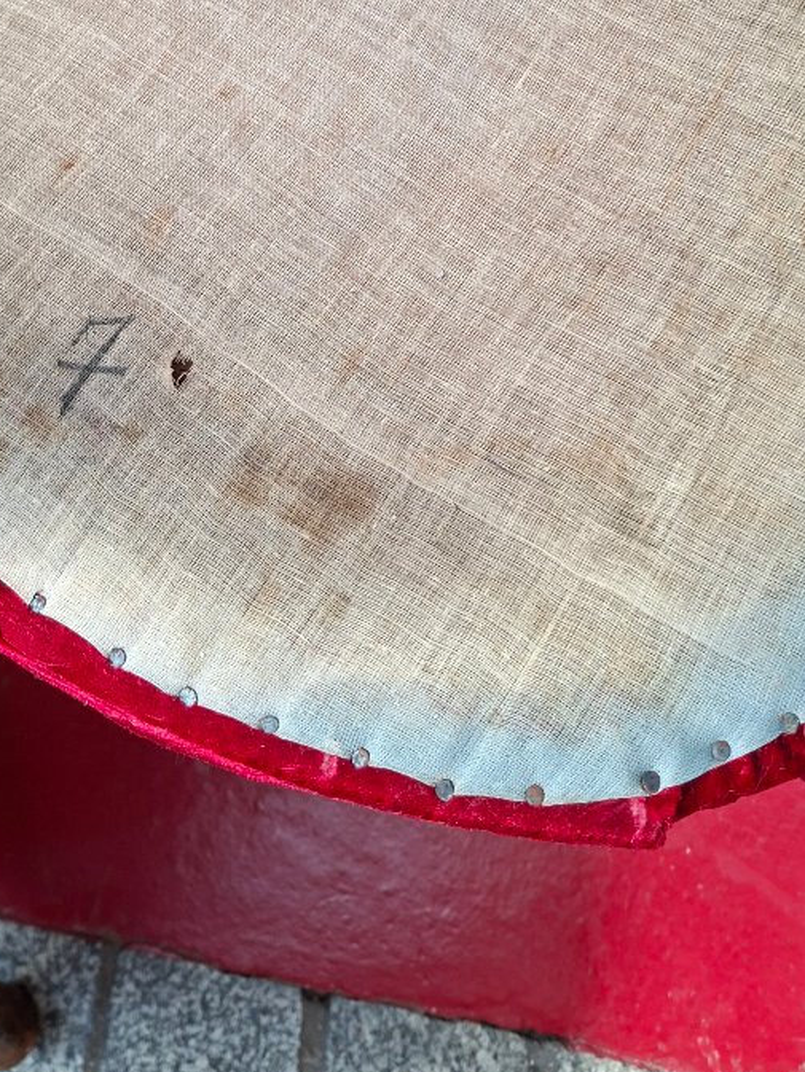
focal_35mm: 41
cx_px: 387
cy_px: 166
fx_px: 1271
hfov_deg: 35.1
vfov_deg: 42.9
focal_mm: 5.54
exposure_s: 1/100
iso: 50
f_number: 1.8
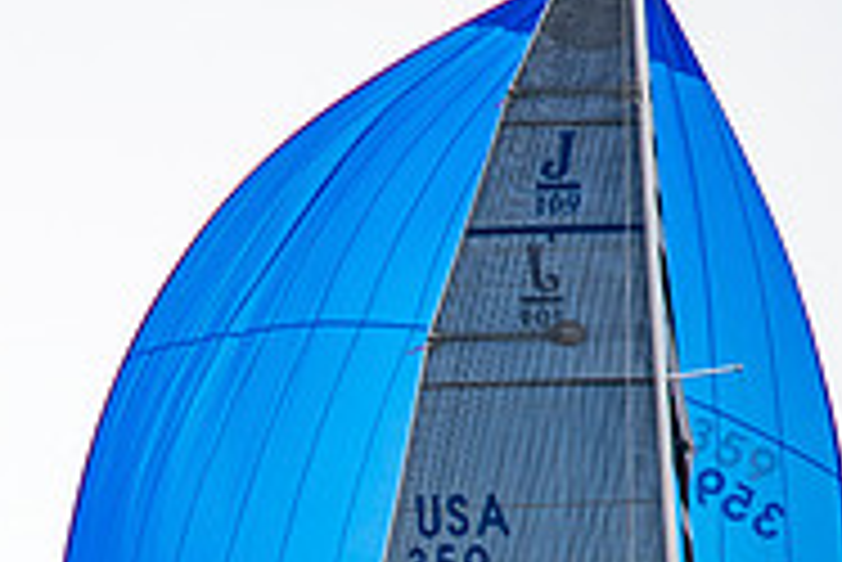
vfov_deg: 0.9
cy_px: 780
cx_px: -267
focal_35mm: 1485
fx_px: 34758
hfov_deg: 1.4
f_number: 4
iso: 320
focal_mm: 300
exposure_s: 1/3200
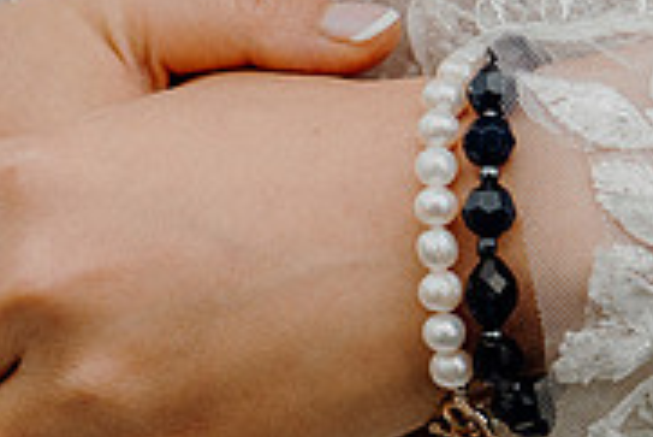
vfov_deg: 6.8
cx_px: 177
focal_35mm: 202
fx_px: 3667
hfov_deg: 10.2
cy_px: 359
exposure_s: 1/160
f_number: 3.5
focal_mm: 42
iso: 200
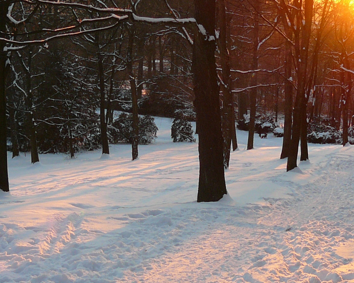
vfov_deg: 20.4
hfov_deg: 25.3
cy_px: 112
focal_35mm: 75
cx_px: 226
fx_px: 786
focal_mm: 5.2
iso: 80
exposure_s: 1/100
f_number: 2.8
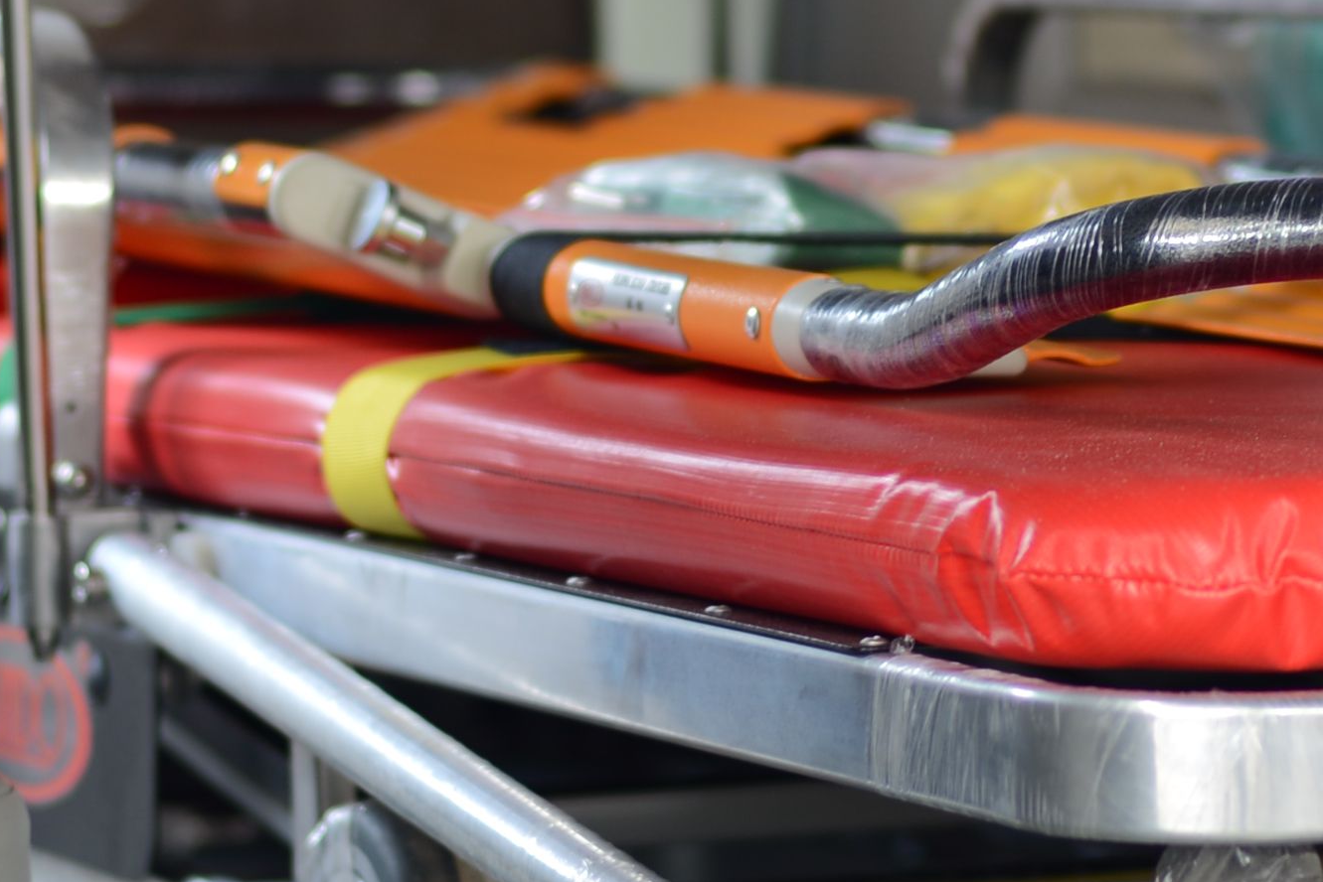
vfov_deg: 6.1
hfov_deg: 9.1
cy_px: 115
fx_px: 8307
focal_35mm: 226
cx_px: 878
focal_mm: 50
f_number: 2.5
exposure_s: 1/60
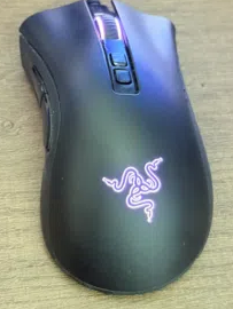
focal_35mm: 71
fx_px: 636
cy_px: 108
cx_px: 104
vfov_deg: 27.2
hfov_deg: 20.7
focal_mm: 6.76
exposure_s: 1/22
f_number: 1.78
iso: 640
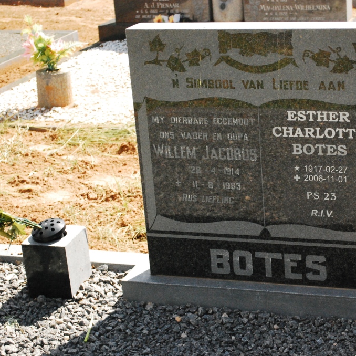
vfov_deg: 21.4
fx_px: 942
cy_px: 177
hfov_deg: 21.3
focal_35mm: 81
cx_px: 257
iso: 1600
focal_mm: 42
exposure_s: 1/3200
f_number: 5.3
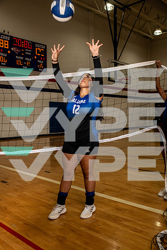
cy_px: 125
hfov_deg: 37.9
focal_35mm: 35
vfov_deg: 54.4
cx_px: 84
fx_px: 244
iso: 320
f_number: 6.3
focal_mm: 35
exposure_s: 1/320
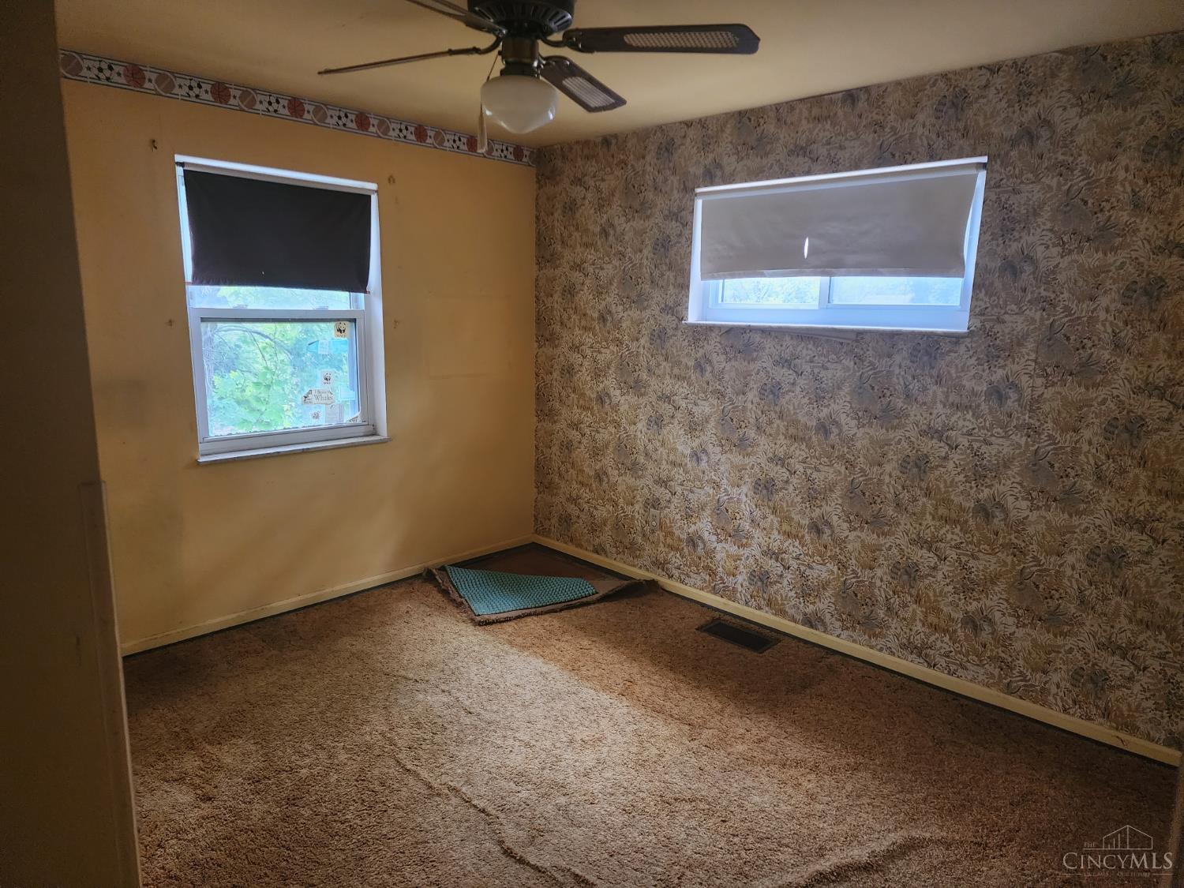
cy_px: 444
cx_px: 592
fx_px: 787
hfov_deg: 73.9
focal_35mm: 23
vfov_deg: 58.9
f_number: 1.8
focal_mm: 6.4
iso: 640
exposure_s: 1/40
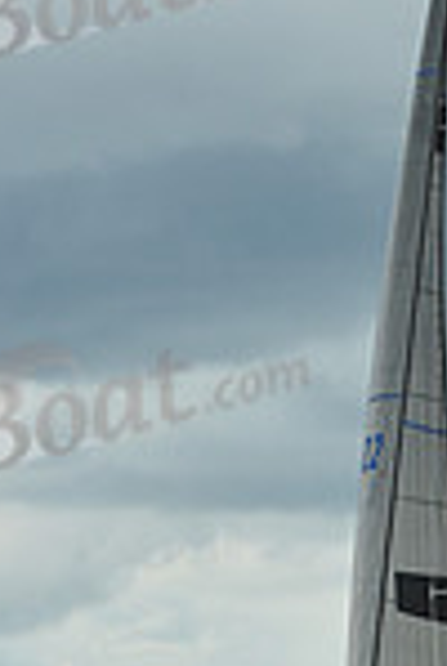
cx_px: 543
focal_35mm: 388
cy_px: 608
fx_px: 7193
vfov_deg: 5.3
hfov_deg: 3.6
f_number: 7.1
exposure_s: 1/800
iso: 250
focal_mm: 100
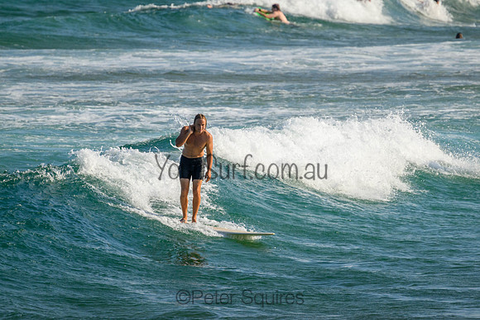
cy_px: 160
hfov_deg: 2.4
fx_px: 11619
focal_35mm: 871
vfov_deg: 1.6
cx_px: 261
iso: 800
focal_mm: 800
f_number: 11
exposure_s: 1/2000
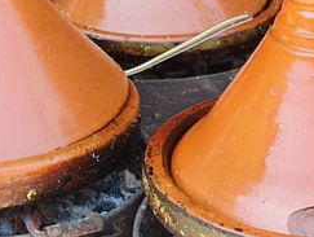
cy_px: -76
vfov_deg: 10.5
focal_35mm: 138
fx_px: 1254
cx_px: 177
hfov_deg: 14.3
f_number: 2
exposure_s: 1/820
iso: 100
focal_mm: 6.83
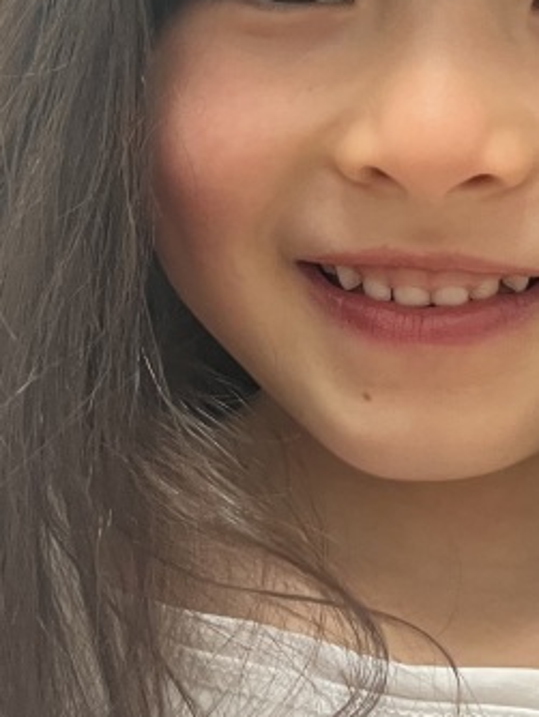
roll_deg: +1.6
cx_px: 412
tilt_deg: +2.4
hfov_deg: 17.7
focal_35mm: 83
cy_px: 211
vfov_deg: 23.4
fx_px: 1721
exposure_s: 1/60
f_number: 1.6
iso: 200
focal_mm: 5.1
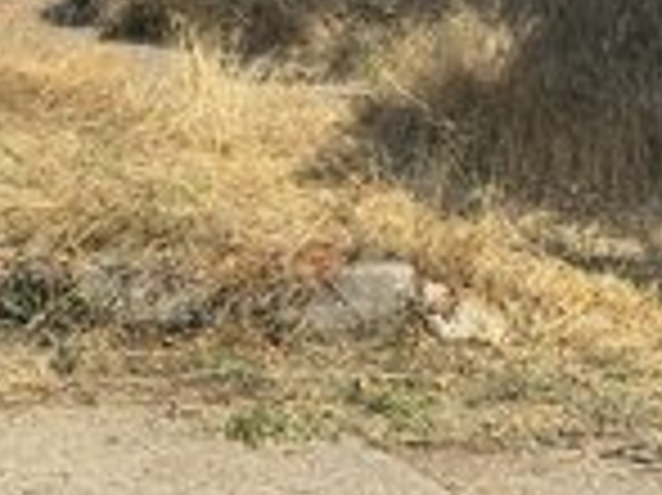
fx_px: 2503
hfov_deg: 15.1
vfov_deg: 11.2
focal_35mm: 131
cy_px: -9
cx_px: 252
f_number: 1.78
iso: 64
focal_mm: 6.86
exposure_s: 1/3817
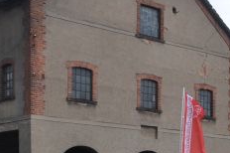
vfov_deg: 14.0
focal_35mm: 93
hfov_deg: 18.1
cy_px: 212
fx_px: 593
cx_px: 394
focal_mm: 18
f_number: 9
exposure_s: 1/320
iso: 200
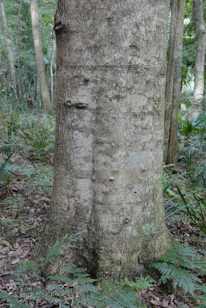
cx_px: 103
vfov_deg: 63.6
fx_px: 249
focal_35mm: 29
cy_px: 154
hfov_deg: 45.0
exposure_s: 1/160
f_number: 4
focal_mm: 19
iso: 3200
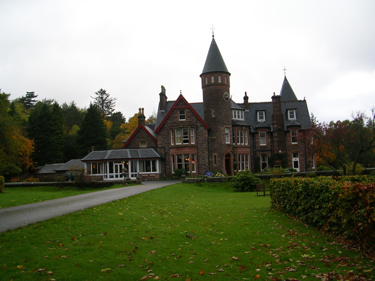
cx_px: 188
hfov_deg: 49.0
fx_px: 412
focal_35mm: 38
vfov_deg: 37.7
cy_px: 140
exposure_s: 1/116
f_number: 2.8
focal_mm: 5.8
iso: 50
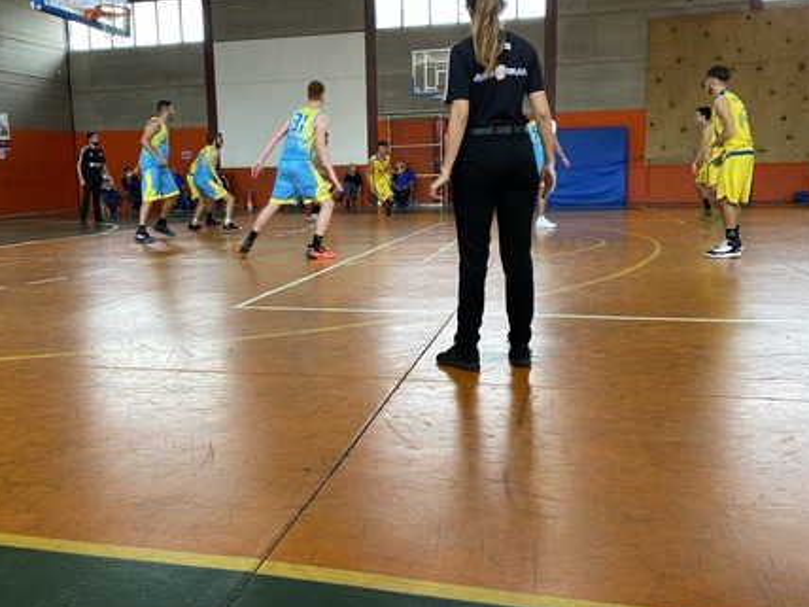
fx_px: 724
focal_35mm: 31
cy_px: 296
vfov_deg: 45.4
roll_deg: +0.9
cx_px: 376
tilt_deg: -8.8
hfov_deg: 58.3
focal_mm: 4.25
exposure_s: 1/100
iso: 80
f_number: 1.8
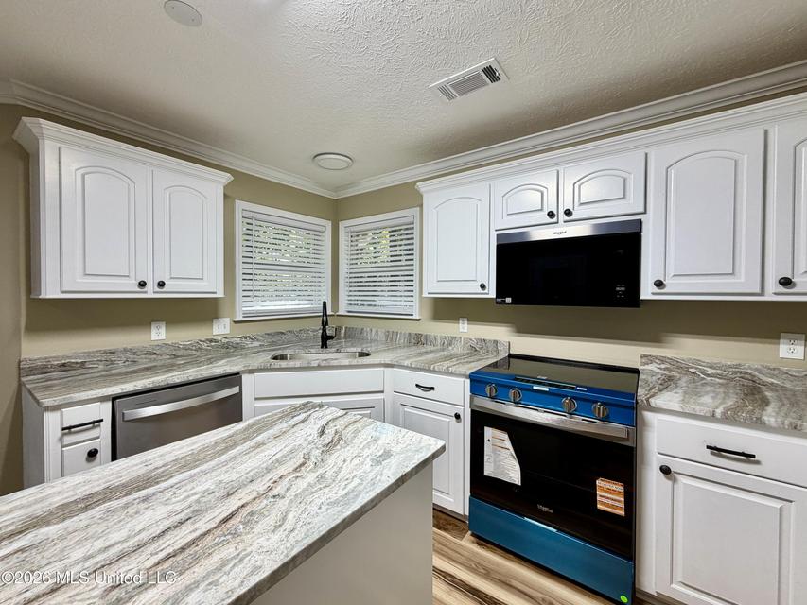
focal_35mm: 14
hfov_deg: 102.1
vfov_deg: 85.7
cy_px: 302
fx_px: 326
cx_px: 404
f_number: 2.2
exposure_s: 1/120
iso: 50
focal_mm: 2.22
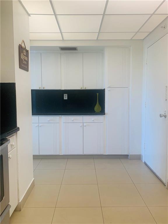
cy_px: 112
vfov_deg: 67.3
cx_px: 84
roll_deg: +0.4
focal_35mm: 26
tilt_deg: -3.5
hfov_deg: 53.1
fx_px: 168
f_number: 1.8
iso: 64
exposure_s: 1/60
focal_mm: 4.25
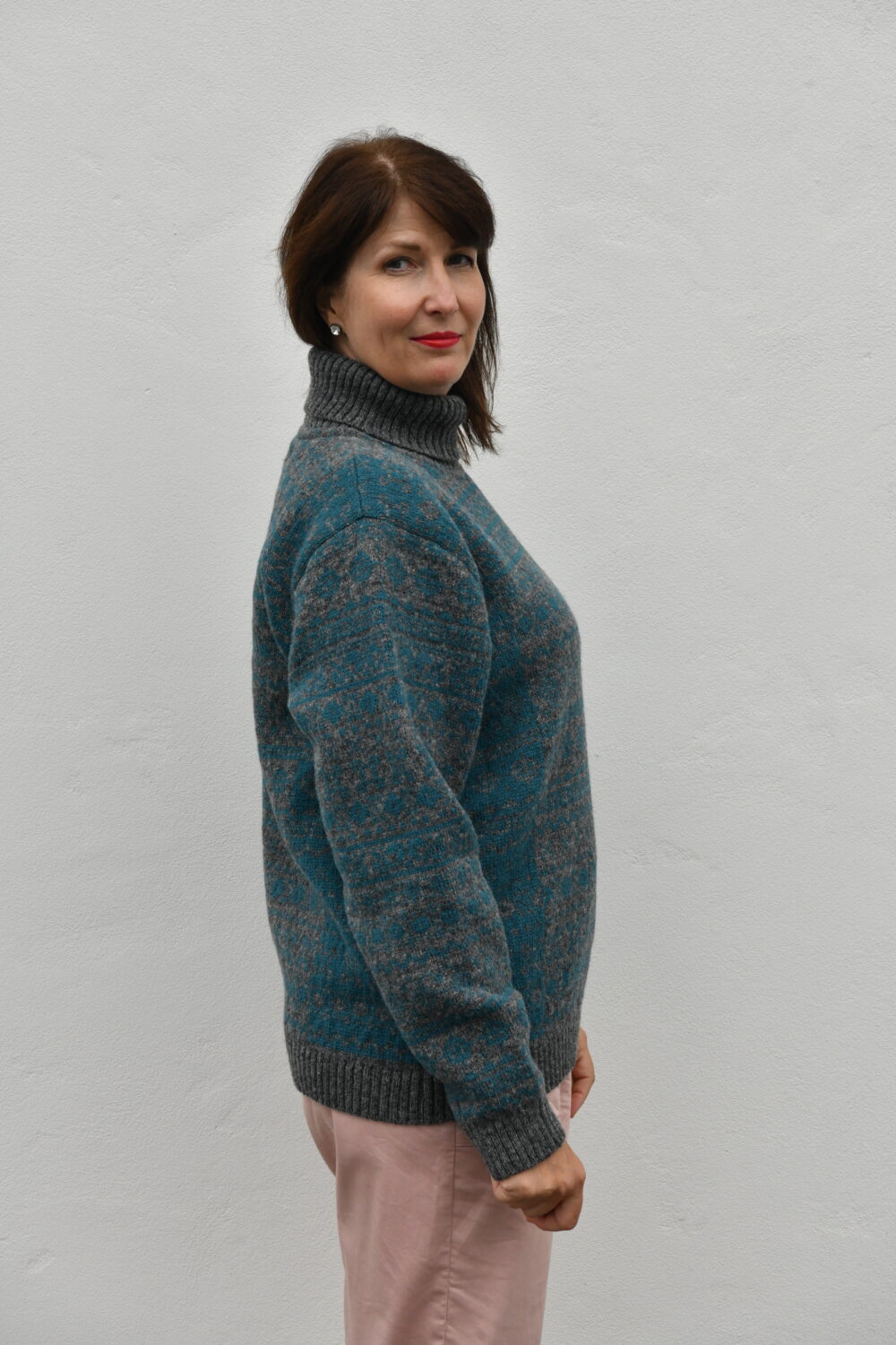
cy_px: 672
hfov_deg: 19.5
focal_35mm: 70
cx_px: 448
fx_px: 2613
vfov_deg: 28.8
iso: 1600
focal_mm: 70
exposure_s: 1/500
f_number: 11
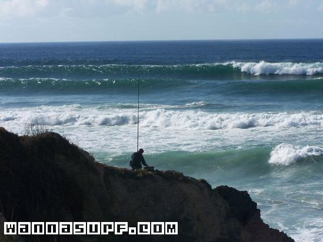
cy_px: 121
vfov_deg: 11.6
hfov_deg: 15.4
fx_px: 1195
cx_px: 162
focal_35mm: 128
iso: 80
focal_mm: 21.2
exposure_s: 1/640
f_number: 6.3
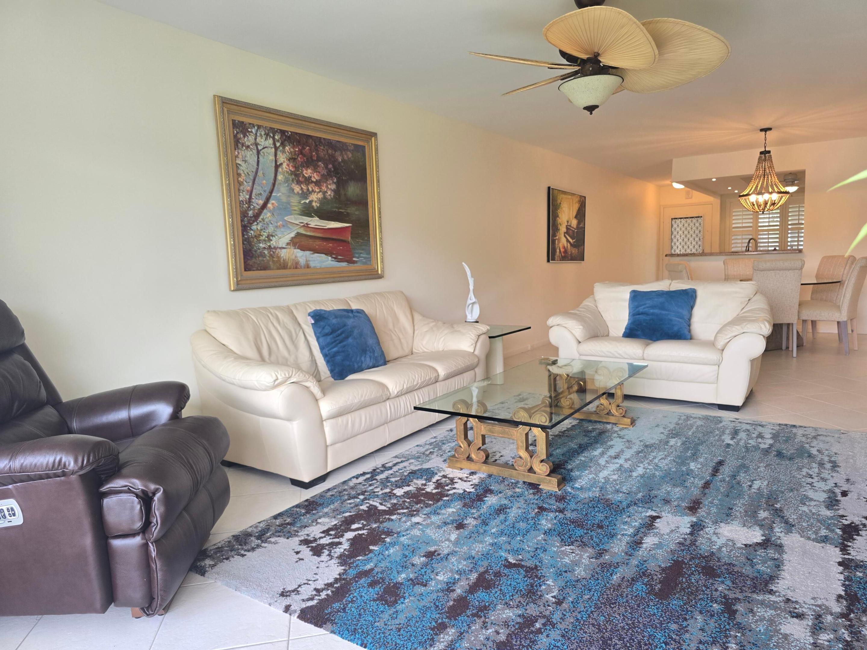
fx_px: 576
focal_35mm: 23
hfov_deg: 73.9
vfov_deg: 58.9
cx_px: 434
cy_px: 325
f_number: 1.7
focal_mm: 6.3
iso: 100
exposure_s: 1/120
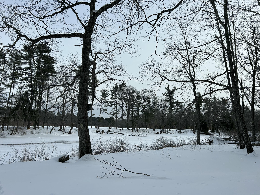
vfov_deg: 53.1
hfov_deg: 67.3
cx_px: 130
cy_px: 98
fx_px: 195
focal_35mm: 26
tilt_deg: +8.2
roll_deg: -0.2
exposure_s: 1/4630
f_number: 1.5
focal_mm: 5.7
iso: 50
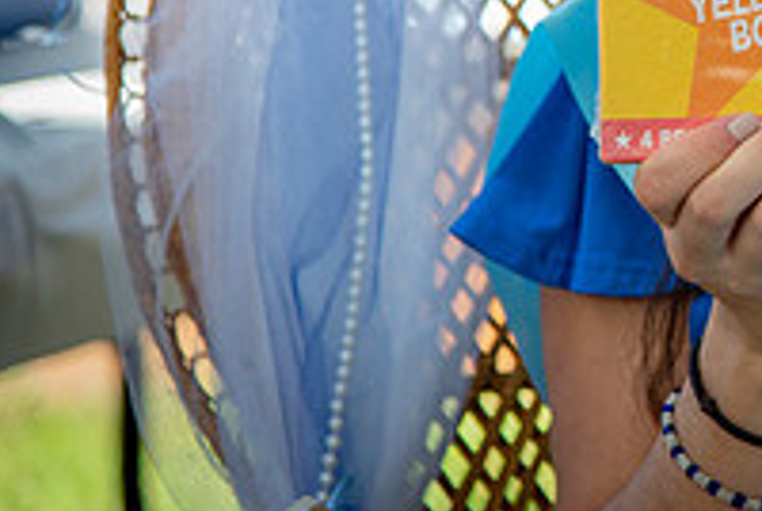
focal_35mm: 304
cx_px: 1021
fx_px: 6444
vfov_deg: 4.5
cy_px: -177
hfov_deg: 6.7
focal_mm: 105
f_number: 4
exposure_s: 1/125
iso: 125
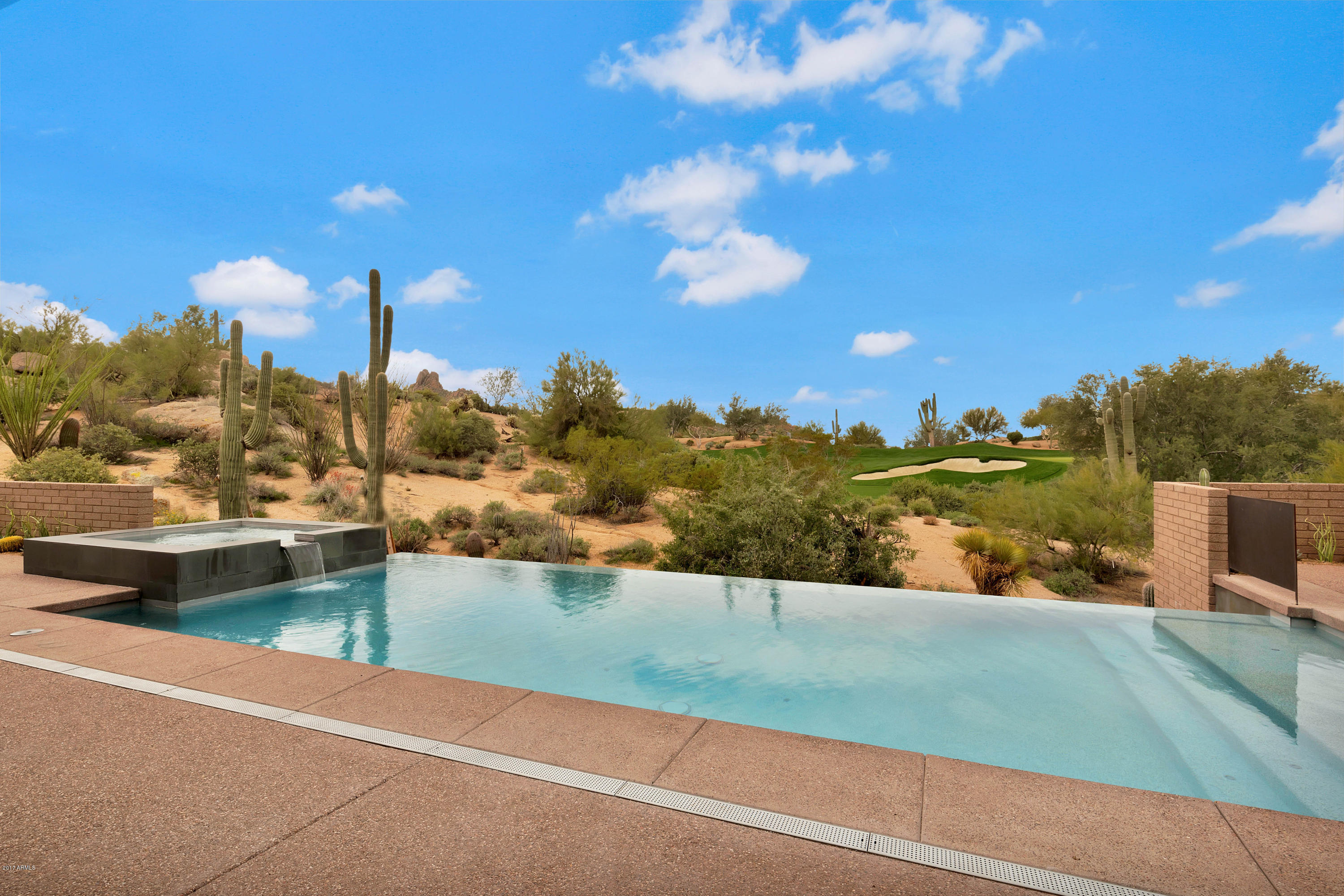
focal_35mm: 17
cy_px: 448
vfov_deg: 70.5
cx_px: 672
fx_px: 635
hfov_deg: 93.3
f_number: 10
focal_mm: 17
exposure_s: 1/320
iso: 160
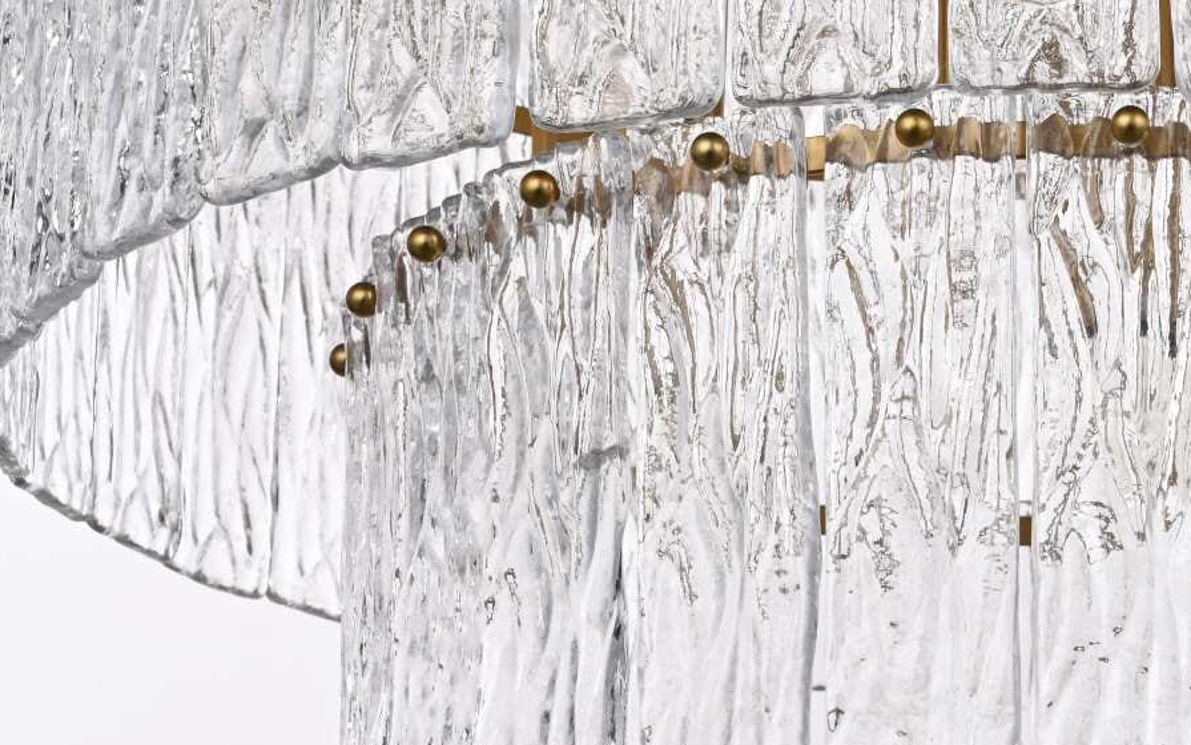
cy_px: 552
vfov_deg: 8.6
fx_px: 4968
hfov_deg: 13.6
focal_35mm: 153
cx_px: 986
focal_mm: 70
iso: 100
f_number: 20
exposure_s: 1/100
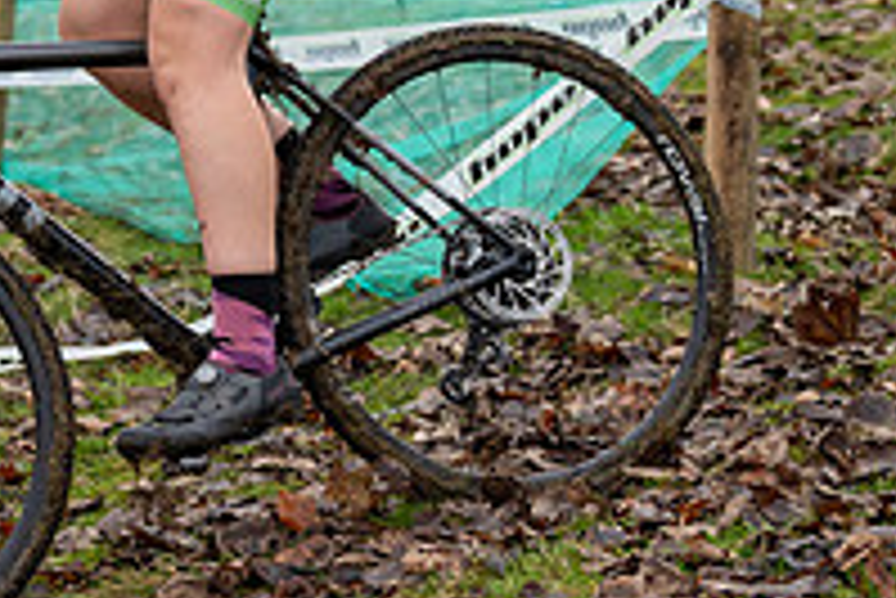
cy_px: -124
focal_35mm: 204
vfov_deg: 6.7
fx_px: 5081
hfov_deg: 9.9
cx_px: -180
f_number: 3.2
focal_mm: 70
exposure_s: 1/1000
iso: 1000
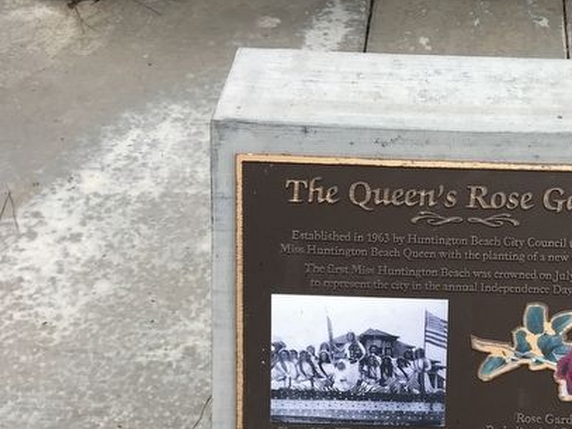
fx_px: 909
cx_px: 450
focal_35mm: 55
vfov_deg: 26.0
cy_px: 346
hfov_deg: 34.0
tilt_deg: -48.2
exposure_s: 1/1198
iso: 20
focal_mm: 3.99
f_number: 1.8
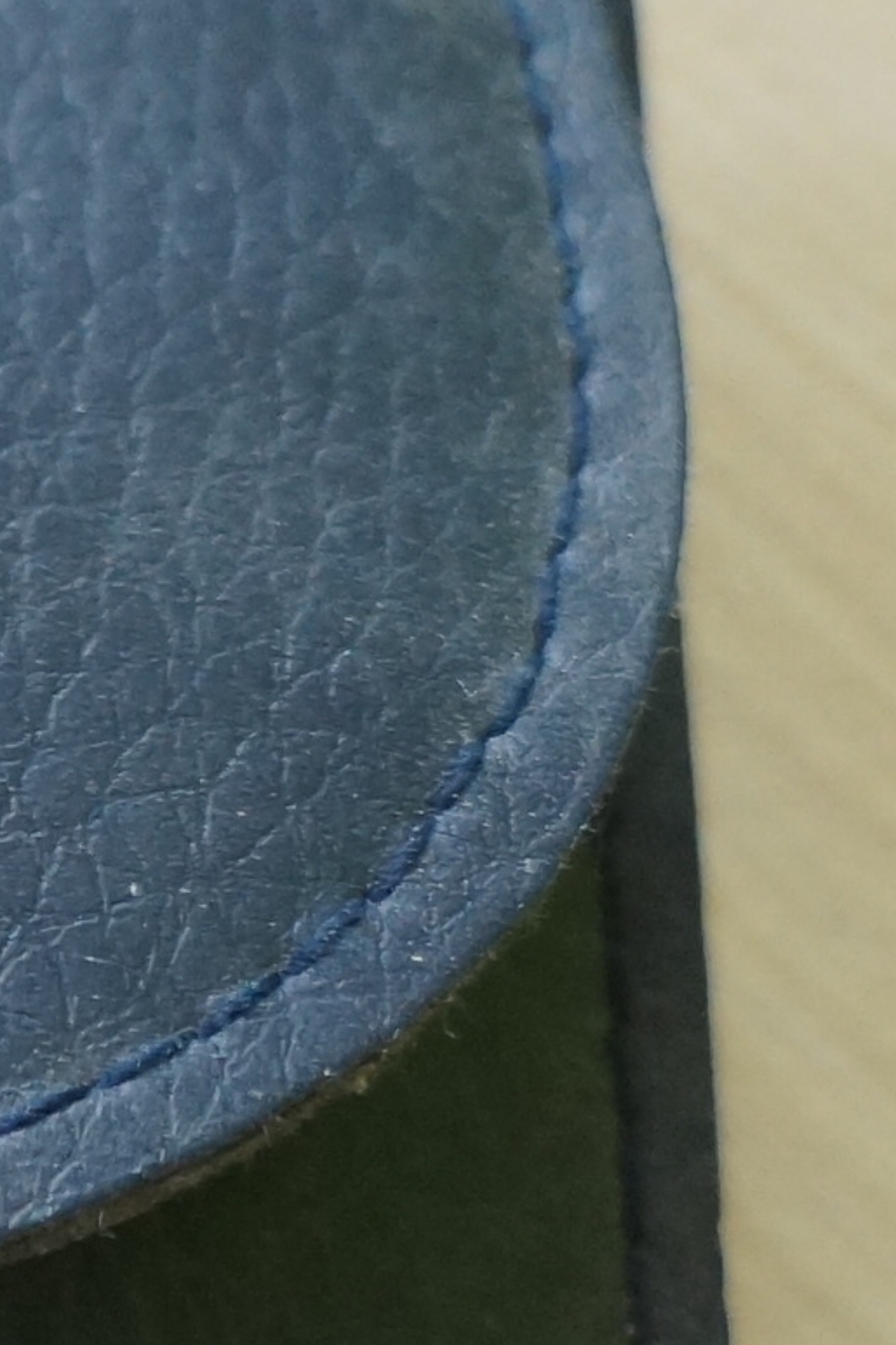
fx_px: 6200
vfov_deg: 12.4
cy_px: 786
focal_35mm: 166
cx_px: -2036
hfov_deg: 7.1
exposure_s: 1/60
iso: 1250
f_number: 4
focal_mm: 24
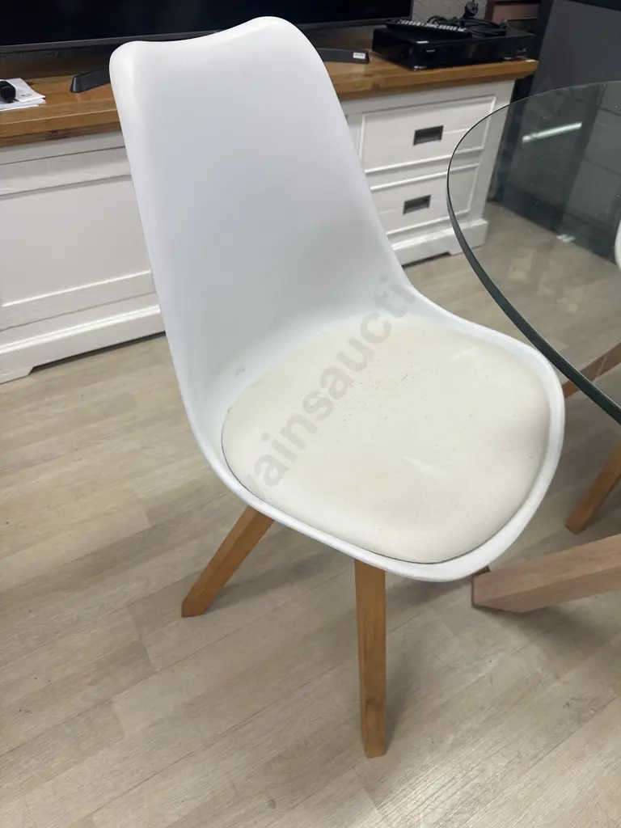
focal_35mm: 24
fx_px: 574
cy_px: 414
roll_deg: -3.1
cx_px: 310
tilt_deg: -42.5
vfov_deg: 71.6
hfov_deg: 56.8
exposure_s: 1/100
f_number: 1.78
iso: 100
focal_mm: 6.86
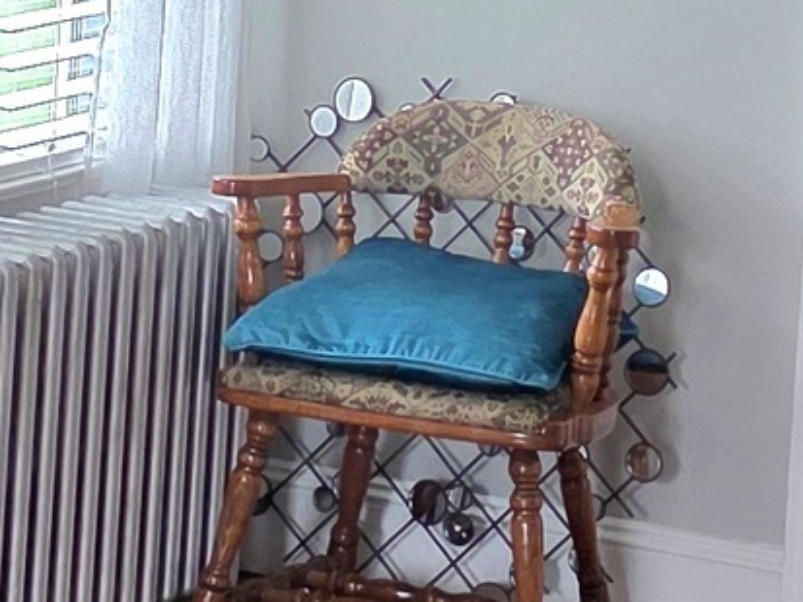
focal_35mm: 171
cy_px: 33
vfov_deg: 8.6
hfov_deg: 11.5
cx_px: 231
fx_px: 3968
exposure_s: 1/120
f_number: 1.7
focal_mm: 6.3
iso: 400
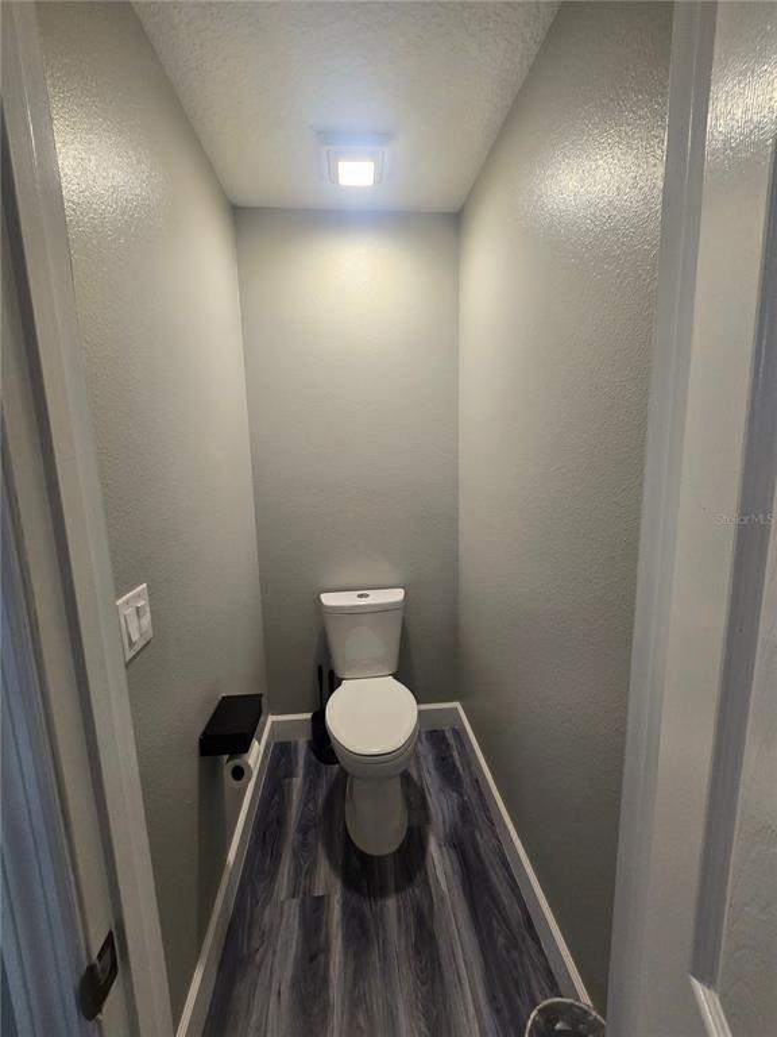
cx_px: 388
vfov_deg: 106.2
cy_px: 518
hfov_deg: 89.9
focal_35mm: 13
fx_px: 389
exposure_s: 1/60
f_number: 2.2
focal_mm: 2.2
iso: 200
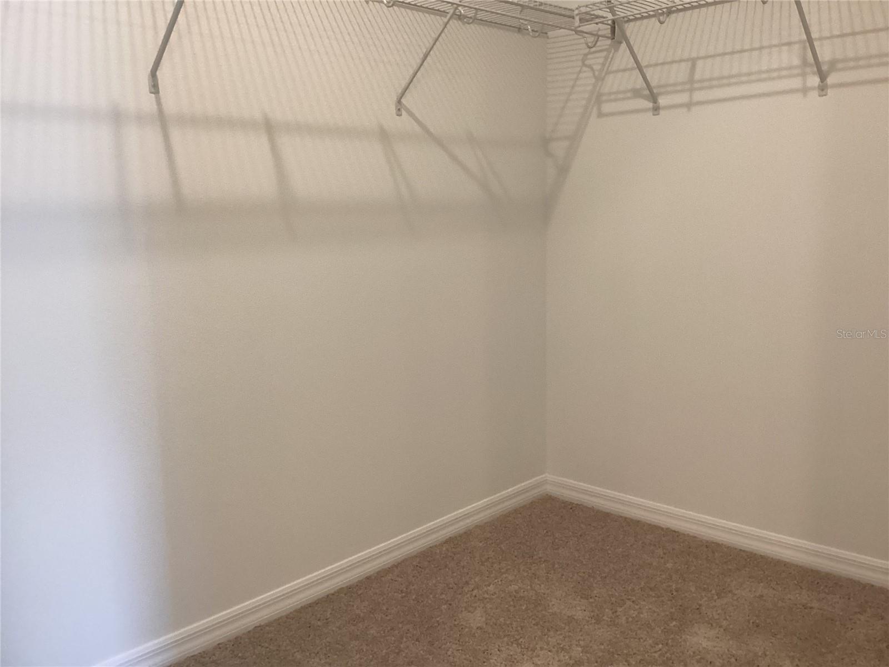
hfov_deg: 58.4
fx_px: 796
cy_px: 334
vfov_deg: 45.4
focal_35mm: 31
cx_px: 444
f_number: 2.4
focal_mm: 3.3
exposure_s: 1/60
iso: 160
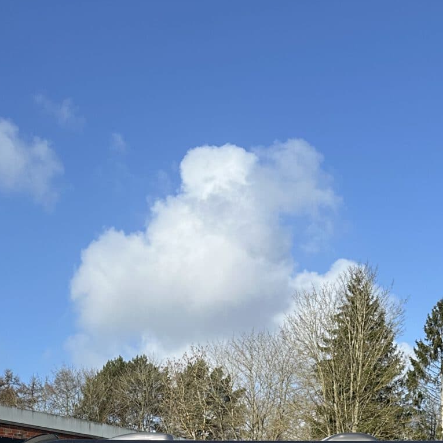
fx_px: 1028
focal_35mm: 71
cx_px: 214
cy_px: 605
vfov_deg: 21.5
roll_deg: -0.9
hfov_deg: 24.3
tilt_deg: -1.1
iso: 80
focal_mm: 6.86
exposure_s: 1/3717
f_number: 1.78
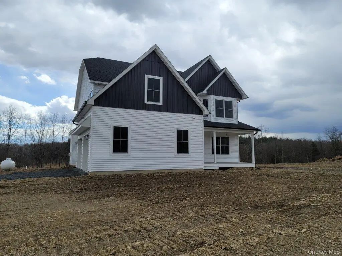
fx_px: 247
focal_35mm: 25
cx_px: 171
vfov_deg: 54.9
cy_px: 128
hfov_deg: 69.4
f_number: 1.8
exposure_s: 1/952
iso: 20
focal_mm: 7
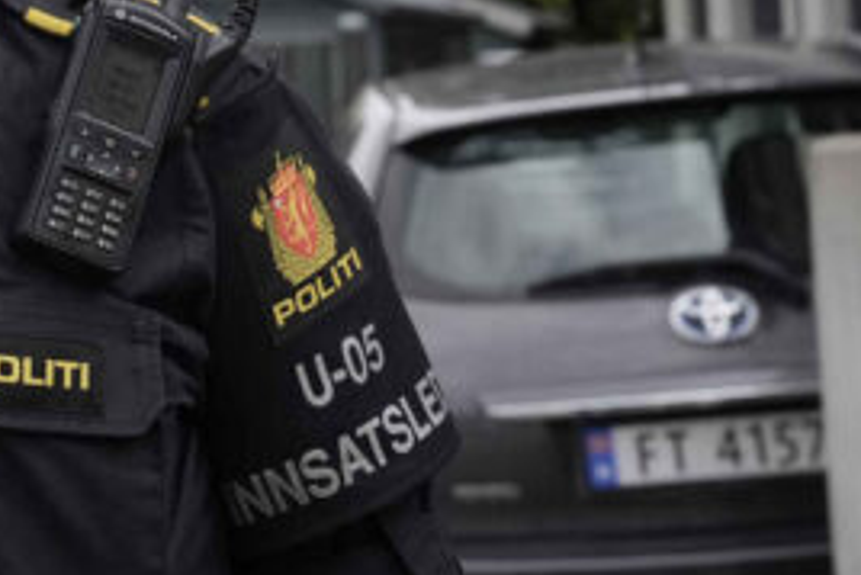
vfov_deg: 11.4
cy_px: -87
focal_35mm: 118
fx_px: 2824
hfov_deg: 17.0
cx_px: 3
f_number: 5.6
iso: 1000
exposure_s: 1/2500
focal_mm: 44
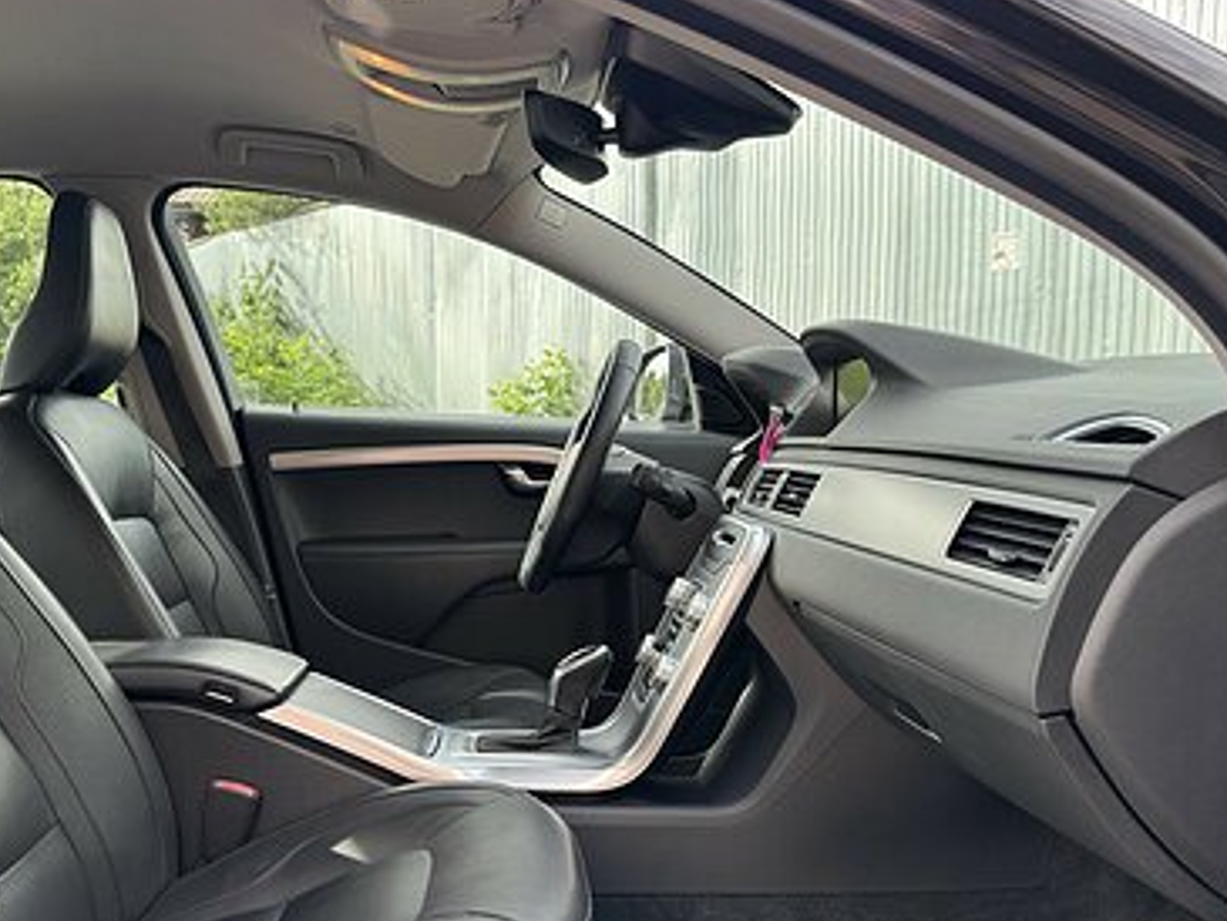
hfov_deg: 51.0
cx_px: 498
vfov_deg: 39.0
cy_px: 640
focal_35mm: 36
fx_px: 1276
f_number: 1.78
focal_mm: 6.76
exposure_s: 1/157
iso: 100
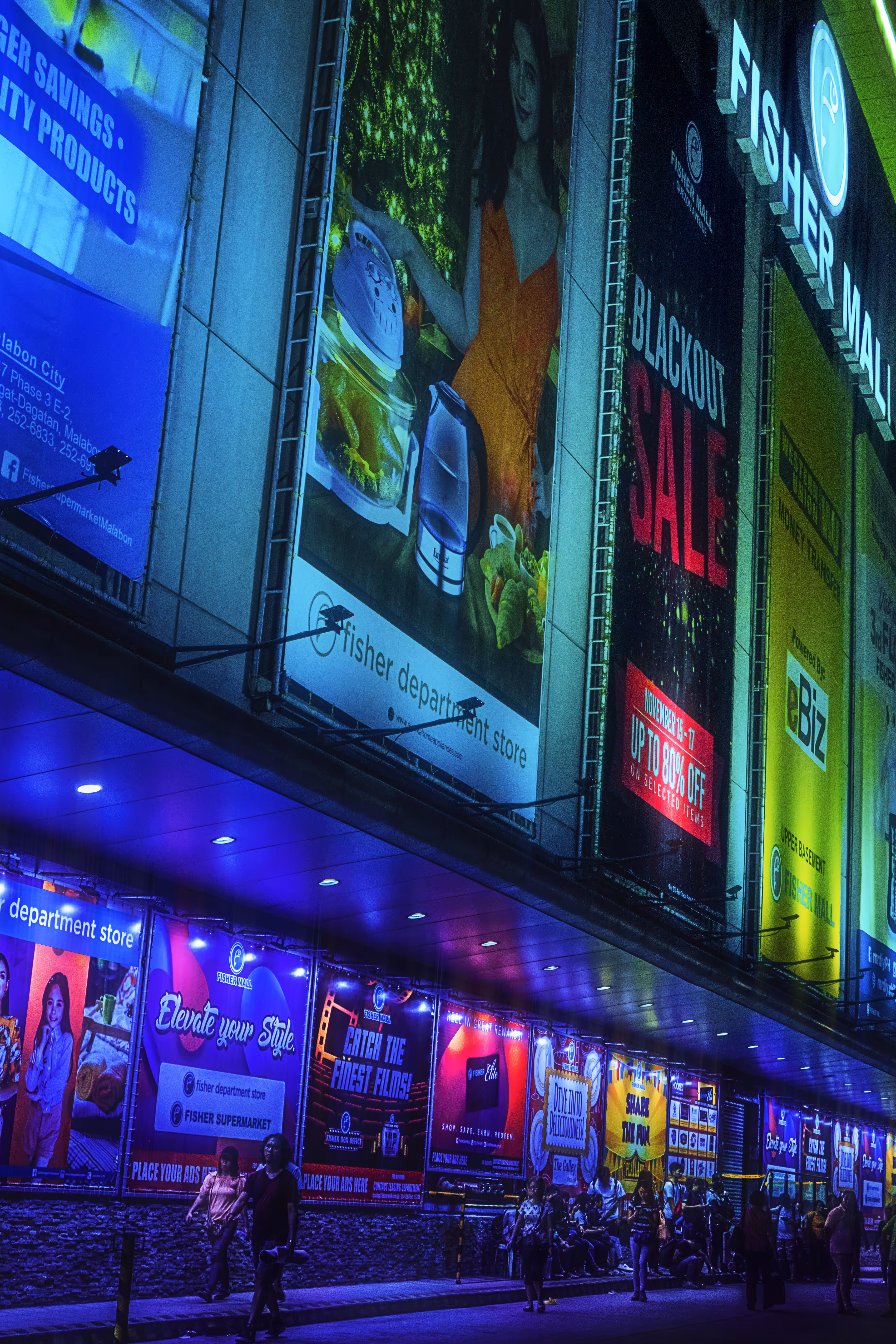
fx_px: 1904
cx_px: 421
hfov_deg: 26.5
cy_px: 639
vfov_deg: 38.9
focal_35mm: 51
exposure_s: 1/60
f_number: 5
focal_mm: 32.5
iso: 1000
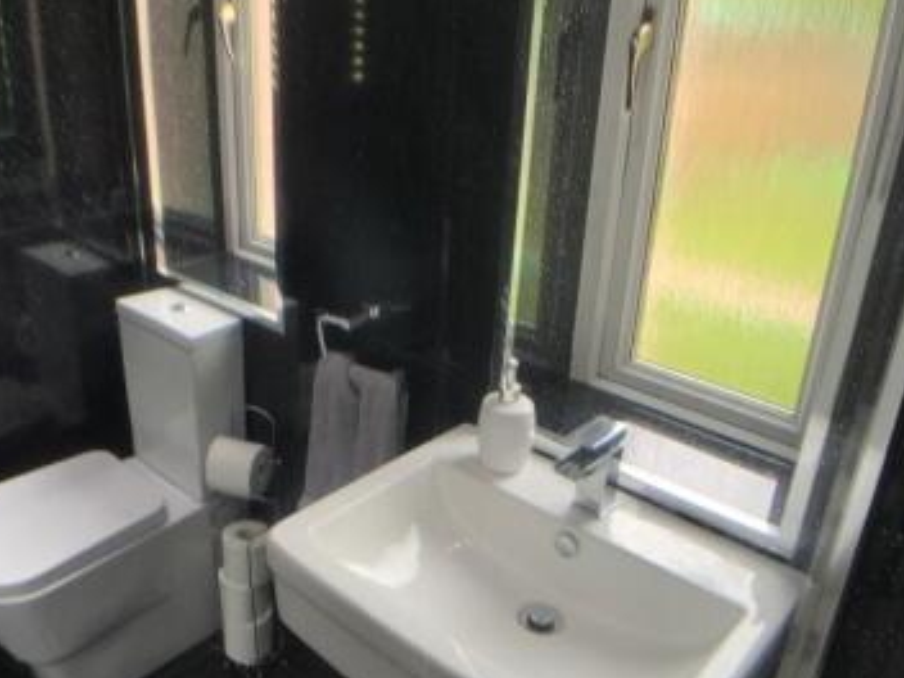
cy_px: 348
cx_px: 379
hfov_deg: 39.5
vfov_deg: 30.3
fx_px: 1254
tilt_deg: -22.9
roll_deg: -1.0
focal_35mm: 48
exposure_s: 1/50
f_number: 1.8
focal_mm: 3
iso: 50
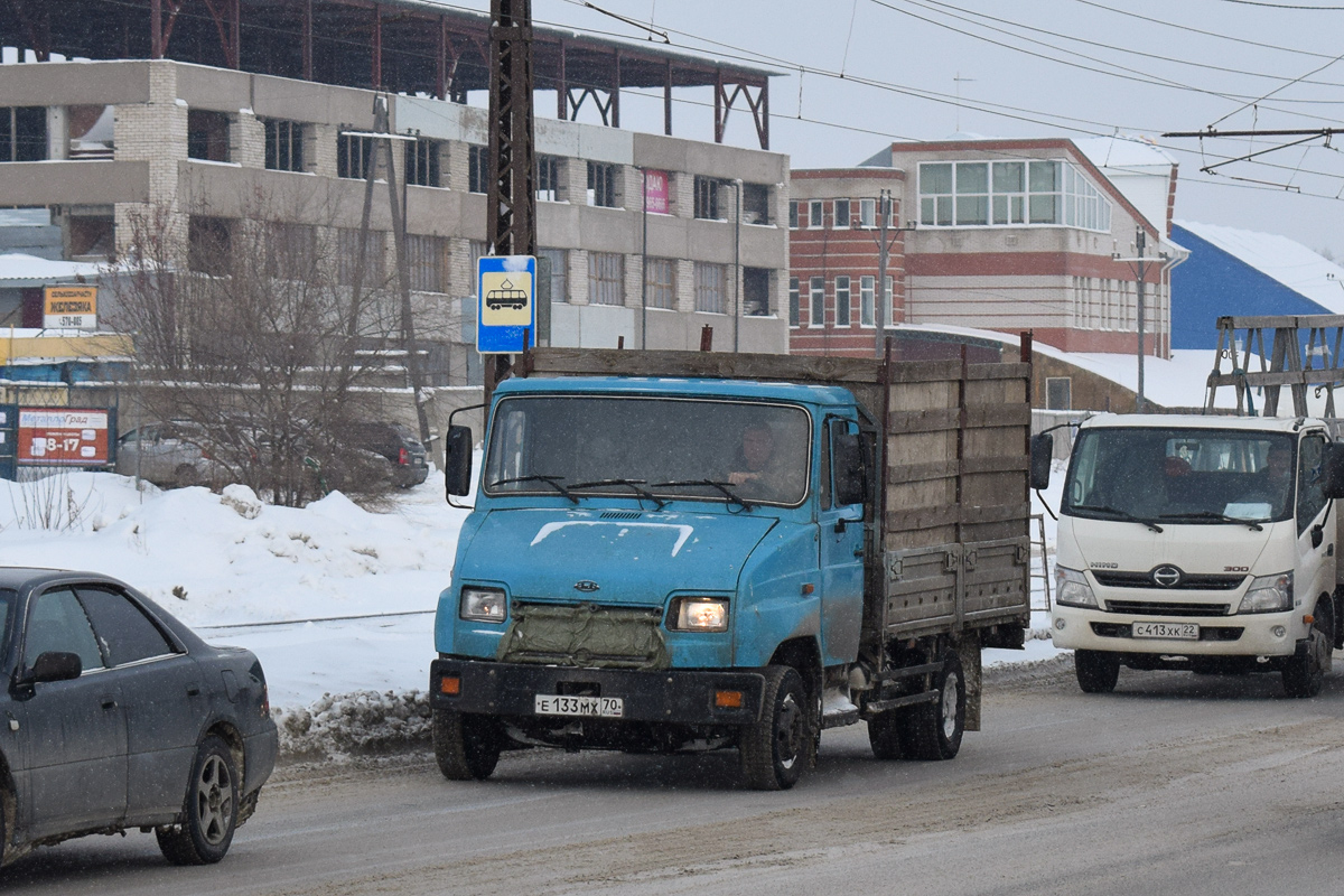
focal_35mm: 82
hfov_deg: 24.6
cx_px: 672
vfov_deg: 16.6
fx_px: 3080
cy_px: 448
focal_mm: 55
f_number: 5.6
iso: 400
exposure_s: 1/1000
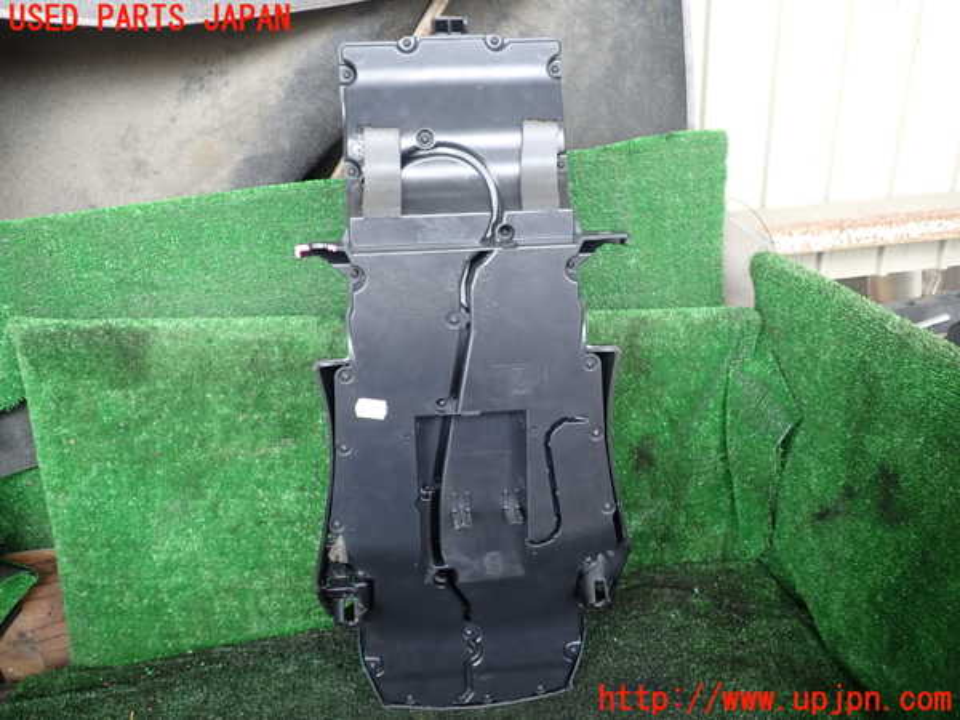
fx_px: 832
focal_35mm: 30
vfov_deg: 46.8
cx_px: 480
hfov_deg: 60.0
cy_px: 360
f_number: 2.3
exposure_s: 1/60
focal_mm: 5.4
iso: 160
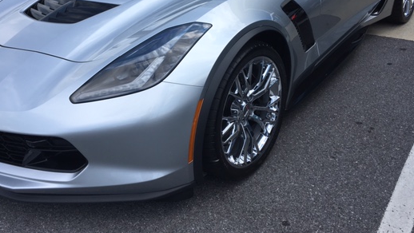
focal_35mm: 39
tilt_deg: -18.6
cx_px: 190
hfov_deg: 51.5
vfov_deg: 29.9
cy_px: 53
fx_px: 428
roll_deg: -0.8
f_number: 2.2
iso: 25
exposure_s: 1/1054
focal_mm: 4.15
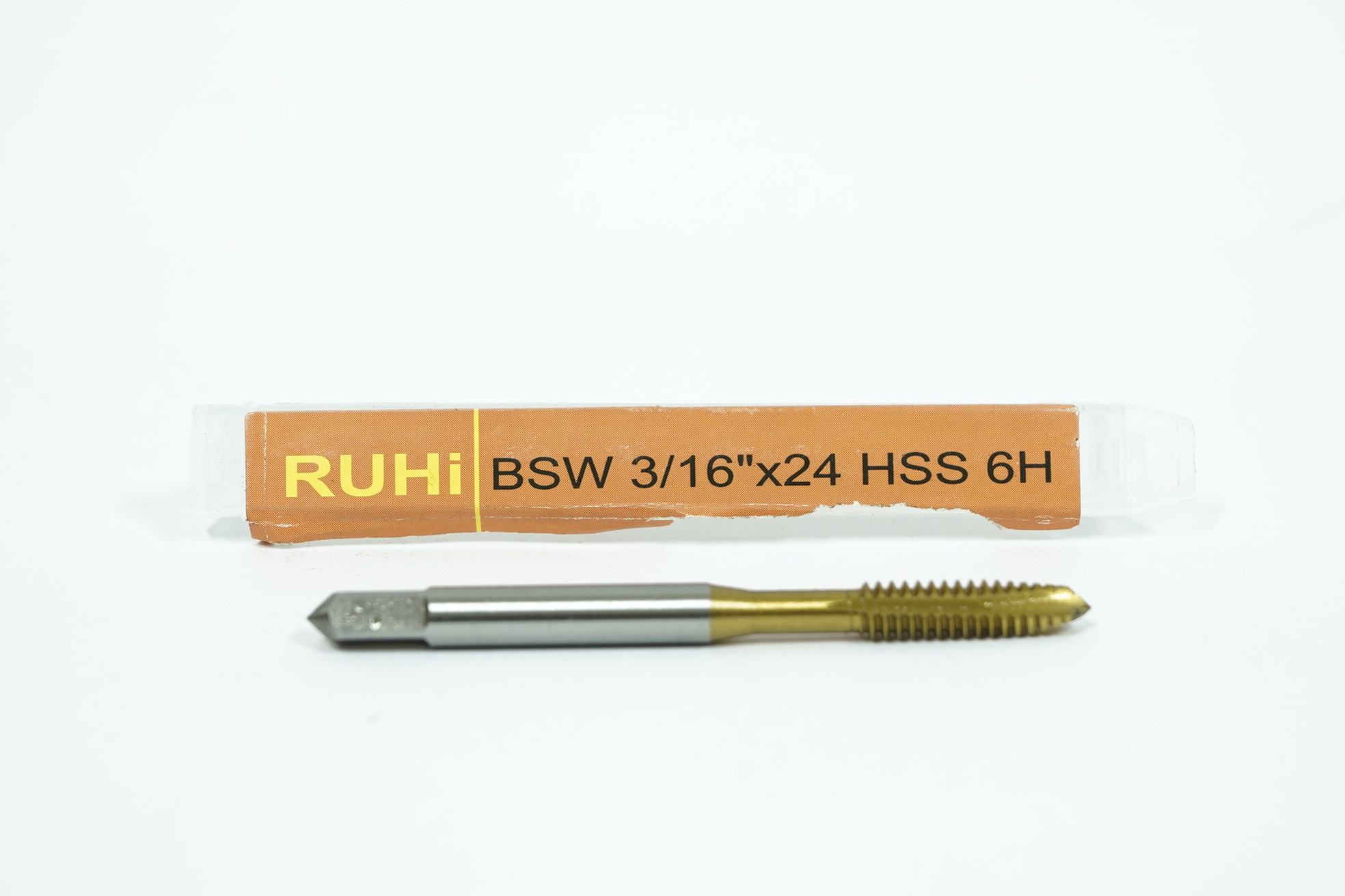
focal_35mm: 105
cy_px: 448
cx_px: 672
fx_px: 3923
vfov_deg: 13.0
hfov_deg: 19.5
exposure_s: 1/3
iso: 640
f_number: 8
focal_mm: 70
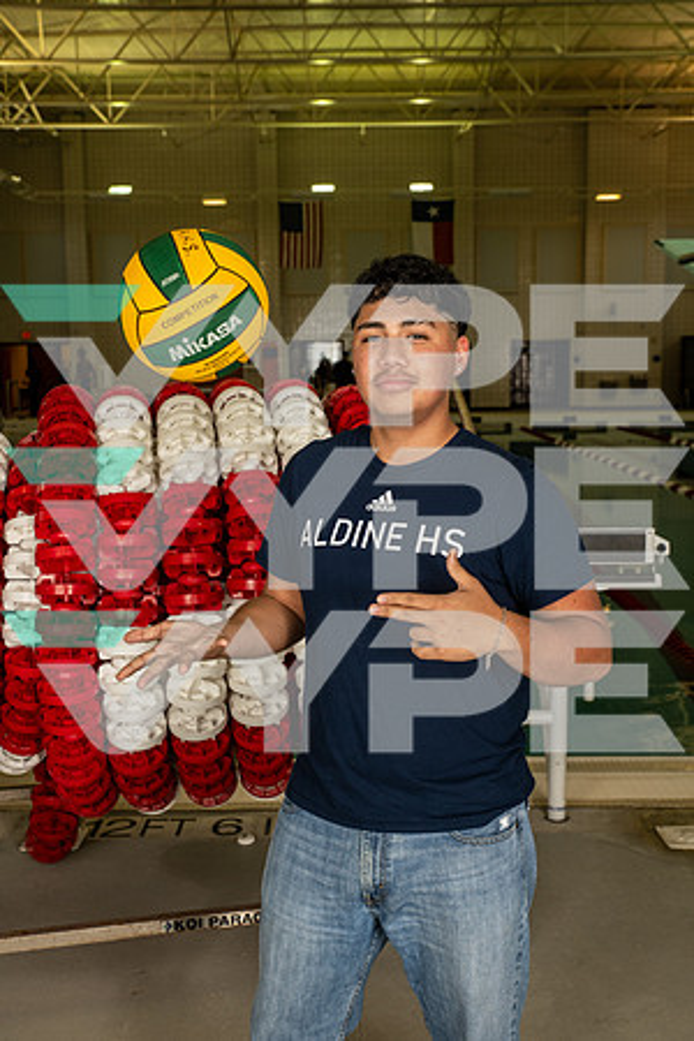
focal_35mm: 42
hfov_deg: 31.9
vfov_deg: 46.4
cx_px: 347
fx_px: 1214
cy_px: 520
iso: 500
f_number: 7.1
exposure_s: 1/250
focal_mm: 42
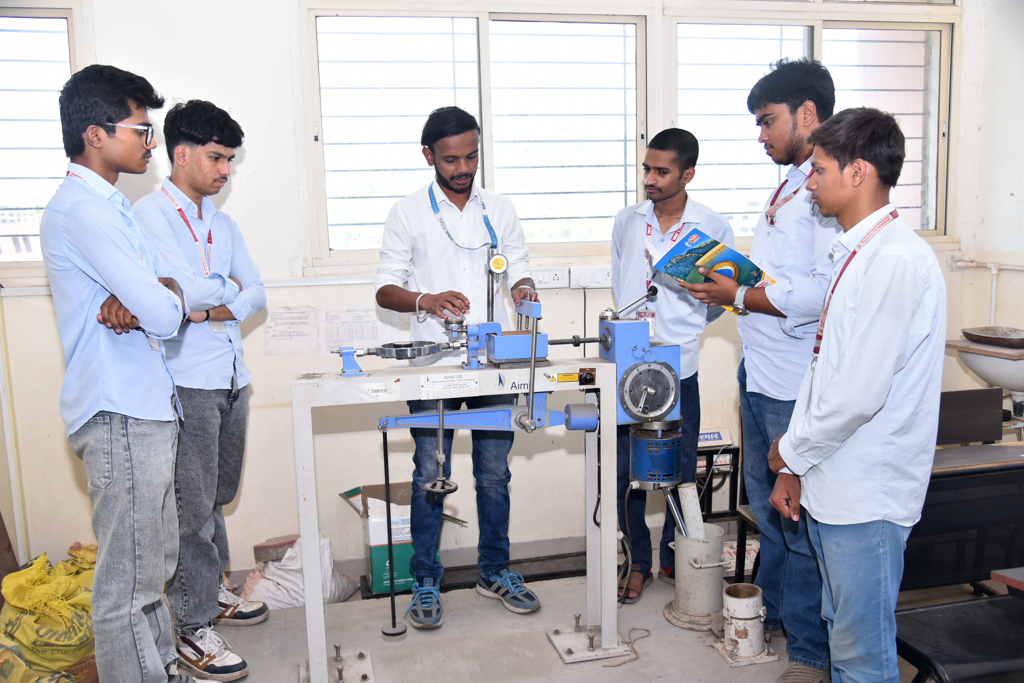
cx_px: 512
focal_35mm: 31
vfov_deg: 42.4
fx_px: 882
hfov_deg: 60.3
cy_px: 342
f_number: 4
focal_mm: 31
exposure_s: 1/200
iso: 640
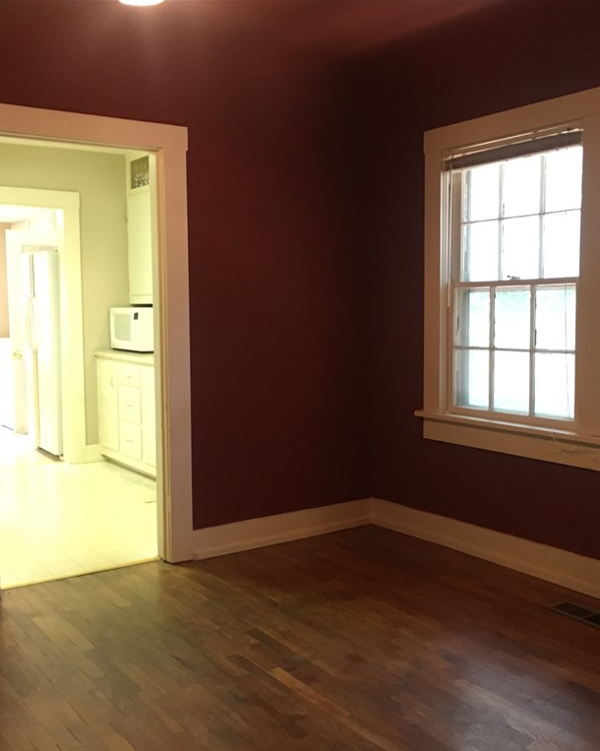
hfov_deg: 39.1
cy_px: 377
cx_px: 332
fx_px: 844
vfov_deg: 47.9
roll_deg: +0.0
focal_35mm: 38
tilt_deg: -4.9
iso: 200
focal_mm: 4.15
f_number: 2.2
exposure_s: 1/30
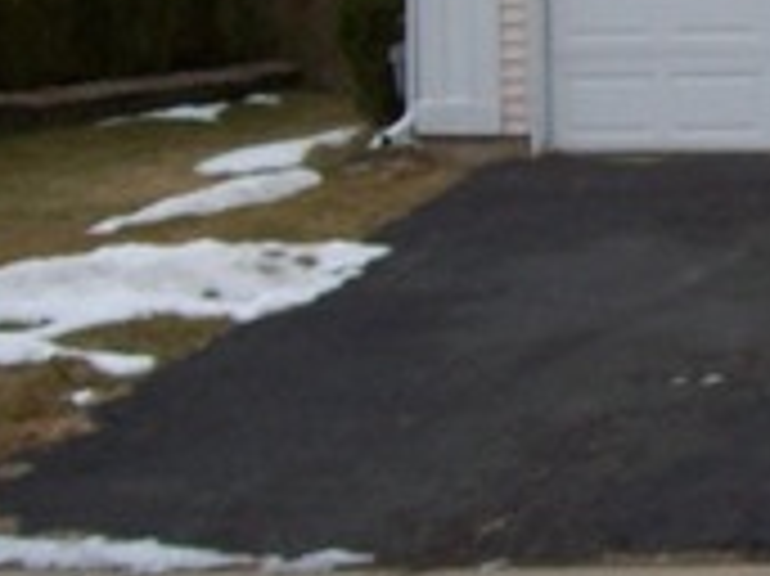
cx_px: 1382
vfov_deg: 10.8
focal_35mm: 135
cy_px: -72
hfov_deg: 13.2
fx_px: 3001
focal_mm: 6
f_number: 2.7
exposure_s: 1/75.8
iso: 80
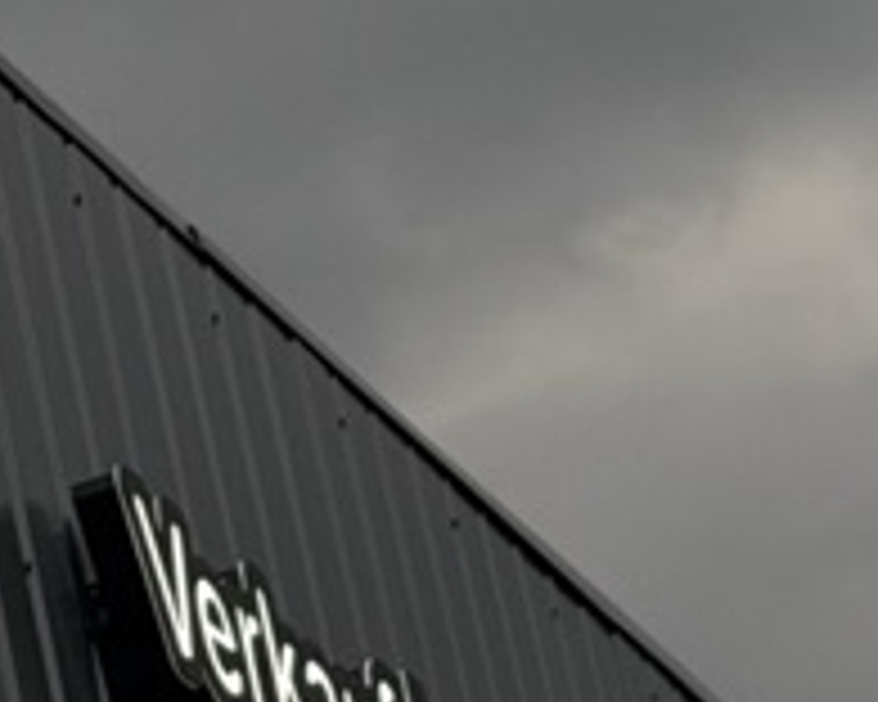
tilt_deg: +23.6
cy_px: -68
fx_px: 7484
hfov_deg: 6.7
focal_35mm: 288
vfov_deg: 5.4
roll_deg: +11.6
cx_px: -239
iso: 64
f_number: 1.78
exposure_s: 1/415
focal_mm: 6.76
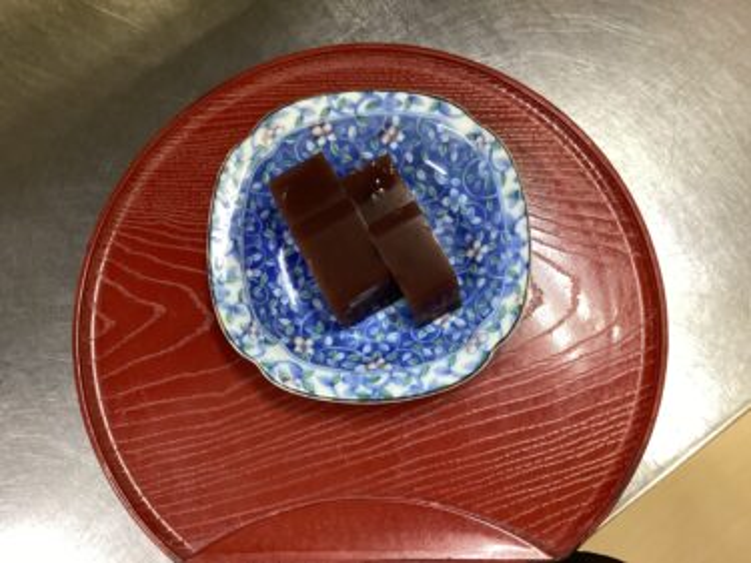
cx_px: 376
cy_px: 282
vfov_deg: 45.4
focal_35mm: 31
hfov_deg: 58.4
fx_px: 672
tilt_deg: -78.4
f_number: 2.4
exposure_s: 1/50
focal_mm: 3.3
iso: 200
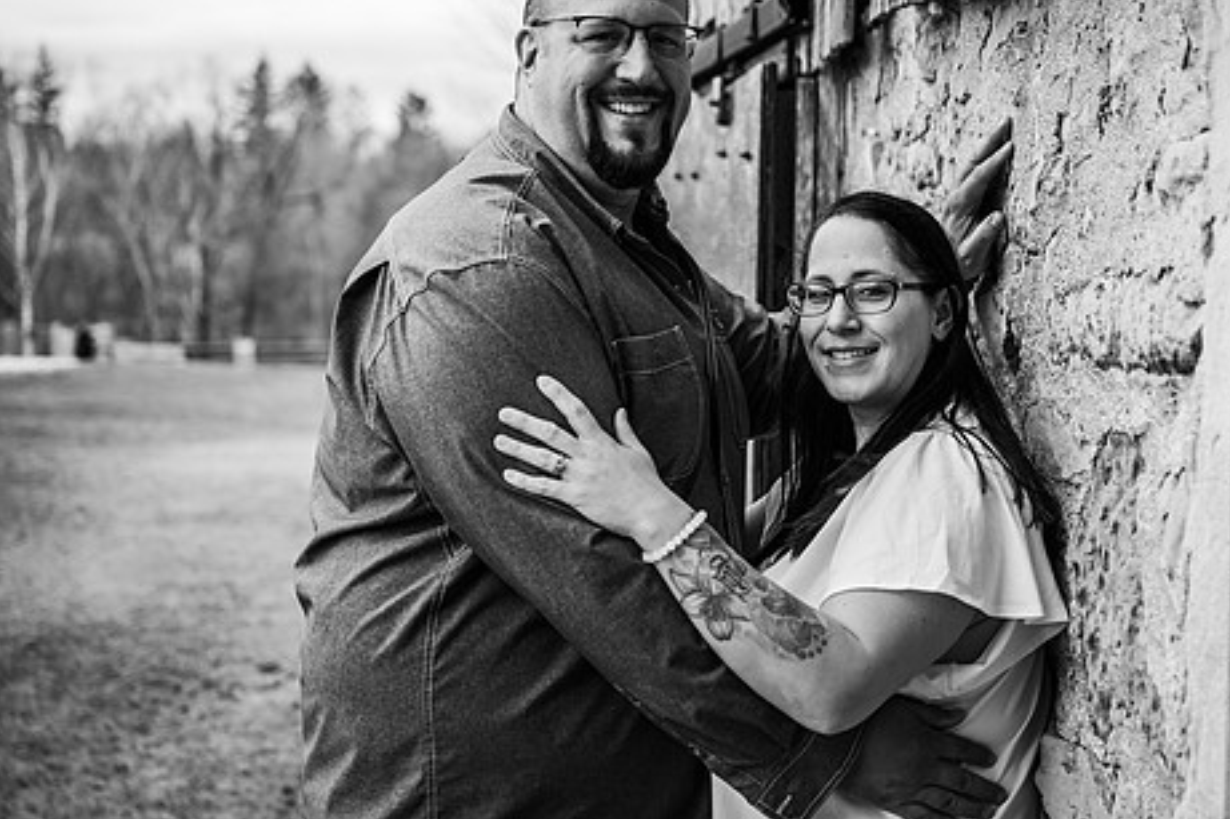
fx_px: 2322
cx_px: 763
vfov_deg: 20.0
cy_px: 353
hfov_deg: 29.6
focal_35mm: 68
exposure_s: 1/250
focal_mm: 54
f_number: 3.5
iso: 320
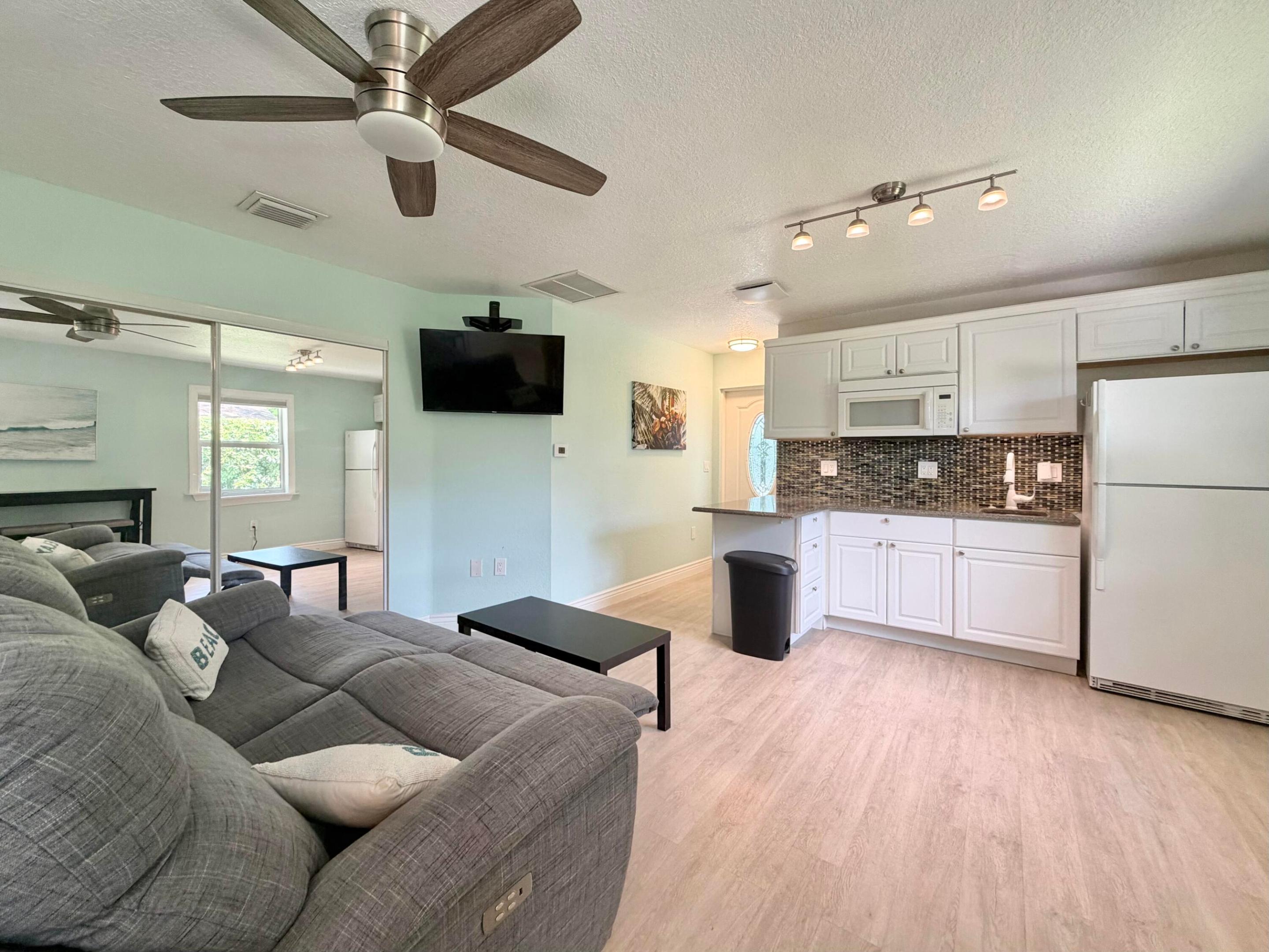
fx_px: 513
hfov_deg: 102.1
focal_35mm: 14
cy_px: 476
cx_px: 634
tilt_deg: -2.2
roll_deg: +0.3
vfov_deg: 85.7
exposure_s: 1/60
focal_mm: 2.22
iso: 160
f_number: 2.2
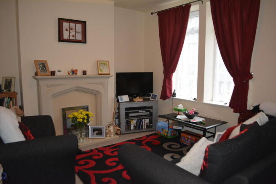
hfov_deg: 67.4
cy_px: 92
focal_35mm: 27
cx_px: 138
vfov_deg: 48.0
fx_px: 207
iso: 2000
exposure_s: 1/60
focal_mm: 18
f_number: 3.5
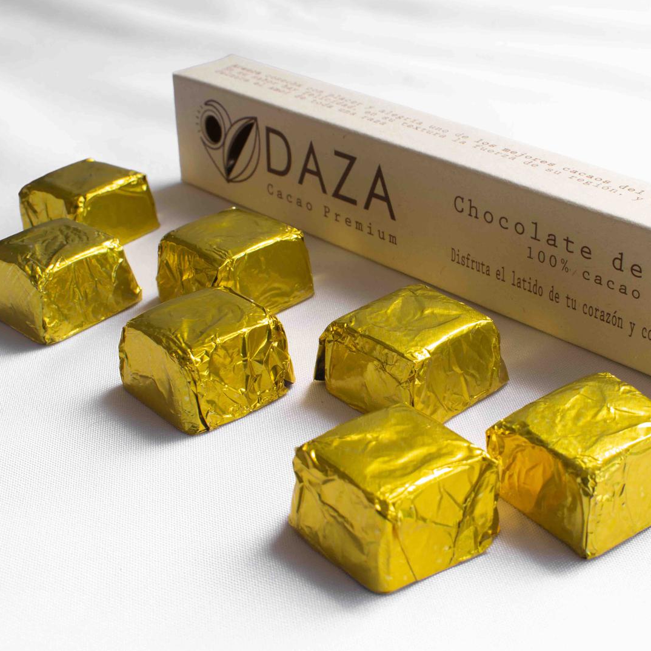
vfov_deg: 34.0
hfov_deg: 33.8
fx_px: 1064
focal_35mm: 50
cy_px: 327
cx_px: 429
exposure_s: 1/25
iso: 100
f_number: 14
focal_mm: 26
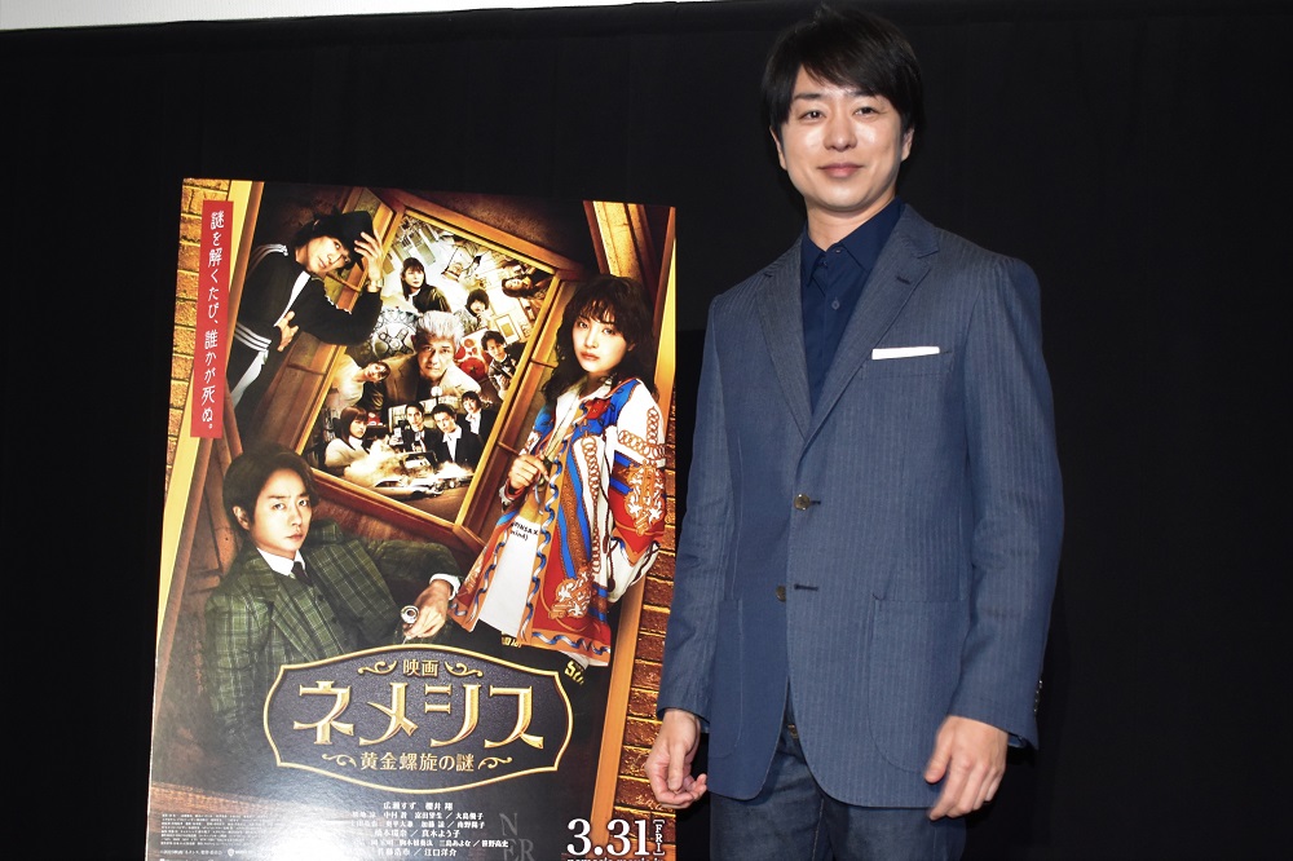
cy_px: 430
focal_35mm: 42
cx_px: 646
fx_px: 1508
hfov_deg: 46.4
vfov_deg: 31.9
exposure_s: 1/60
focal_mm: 28
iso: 1400
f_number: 4.2
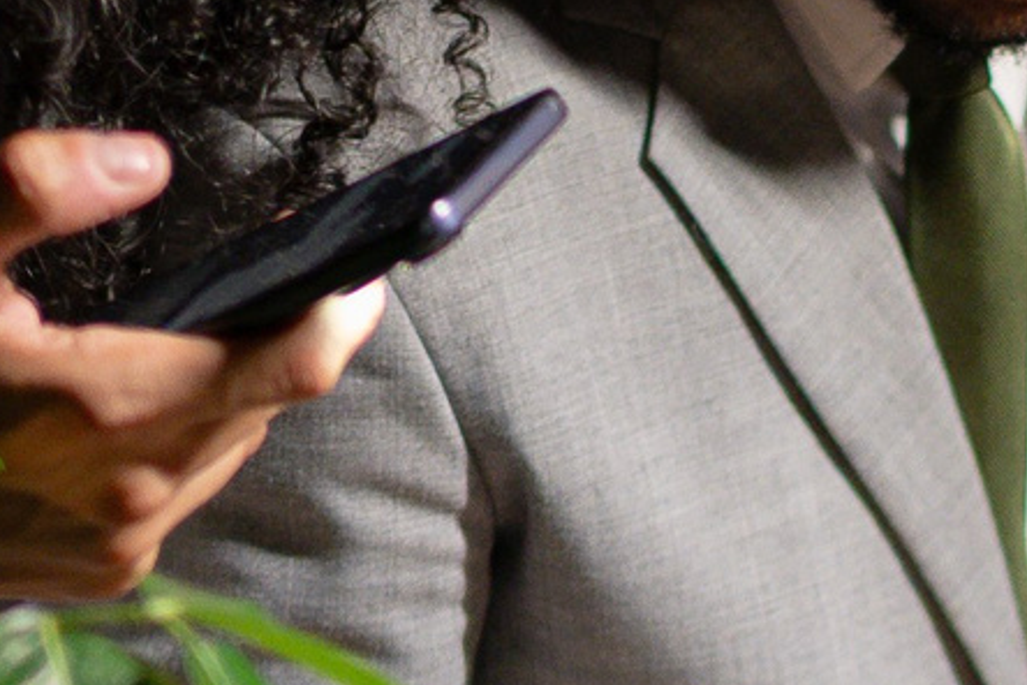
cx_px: 1261
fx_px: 5762
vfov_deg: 6.8
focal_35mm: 202
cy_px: 763
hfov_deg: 10.0
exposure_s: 1/400
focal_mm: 35
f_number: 1.6
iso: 1000
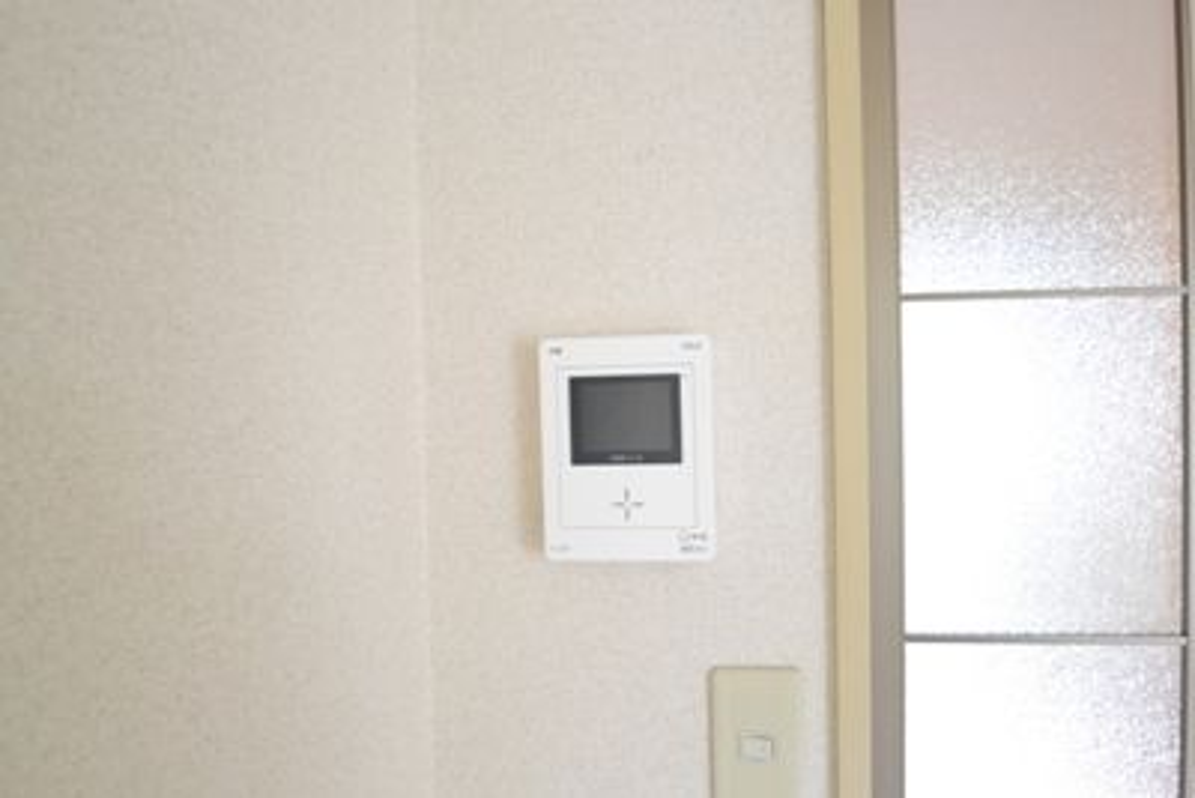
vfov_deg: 50.4
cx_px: 598
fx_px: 847
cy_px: 399
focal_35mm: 26
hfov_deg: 70.4
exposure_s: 1/60
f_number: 4.2
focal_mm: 17
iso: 3200
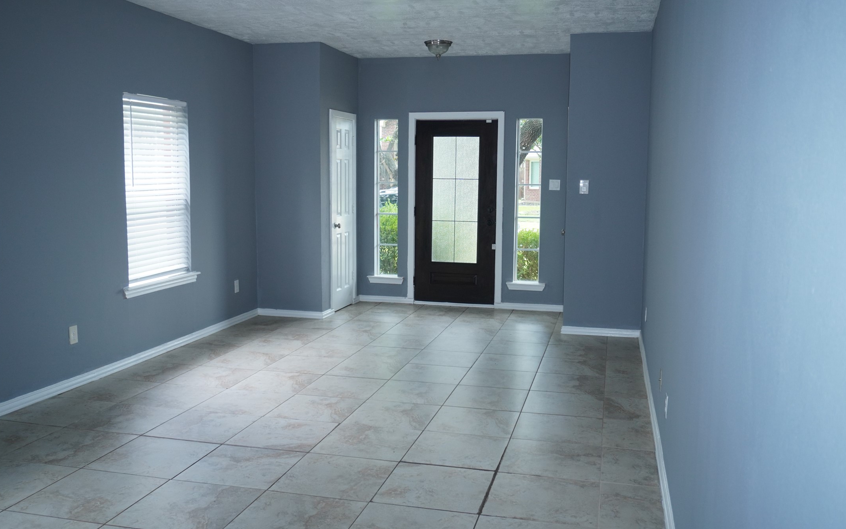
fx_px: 750
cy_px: 266
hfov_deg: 58.9
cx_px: 425
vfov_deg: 38.8
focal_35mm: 33
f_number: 4
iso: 500
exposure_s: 1/60
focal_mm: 21
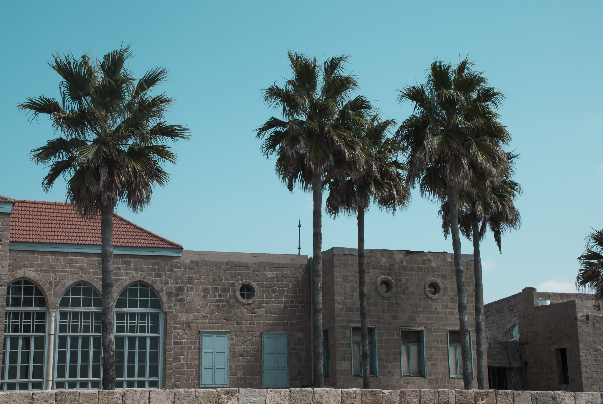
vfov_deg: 23.6
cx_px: 283
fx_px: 965
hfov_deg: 34.7
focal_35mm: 58
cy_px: 207
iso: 180
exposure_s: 1/320
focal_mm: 35
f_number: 13
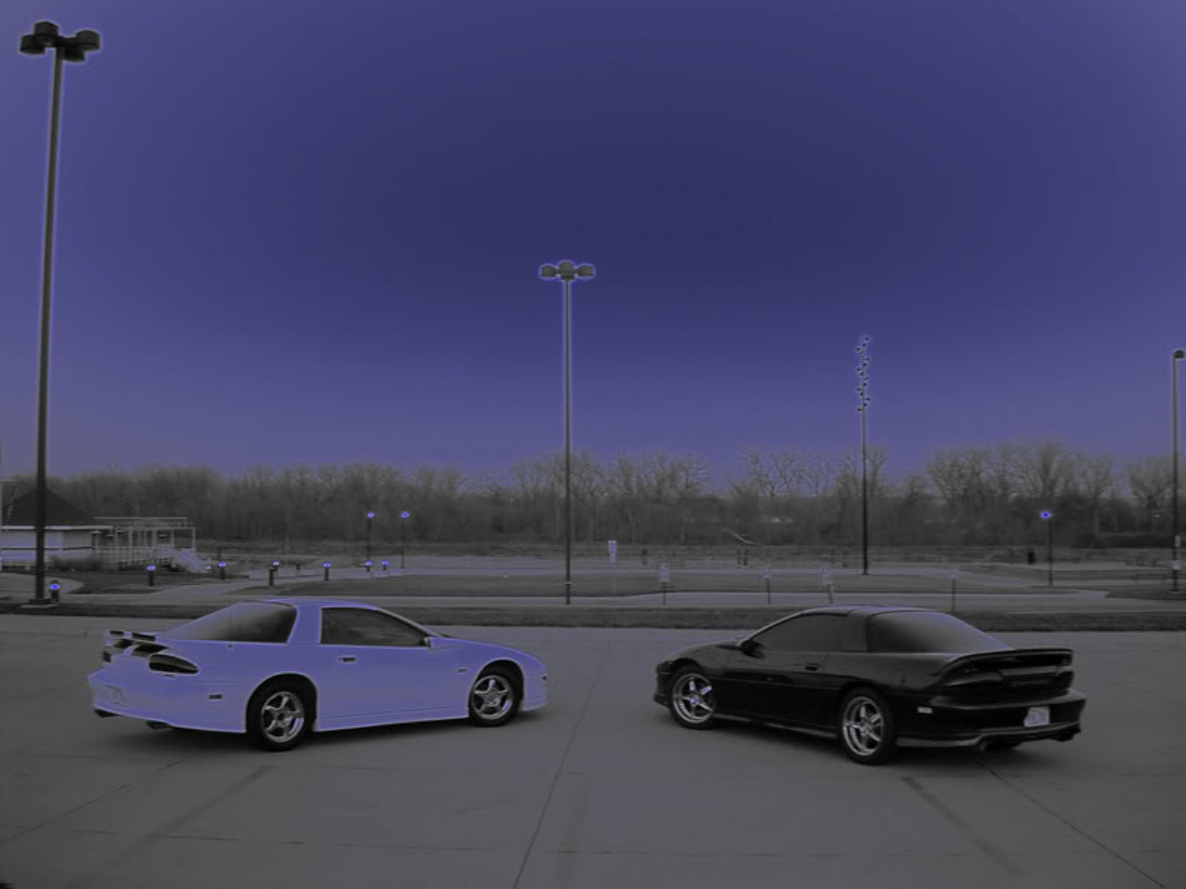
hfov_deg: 49.0
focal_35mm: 38
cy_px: 444
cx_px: 593
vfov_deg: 37.7
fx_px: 1302
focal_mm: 6.3
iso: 50
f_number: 2.8
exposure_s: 1/30
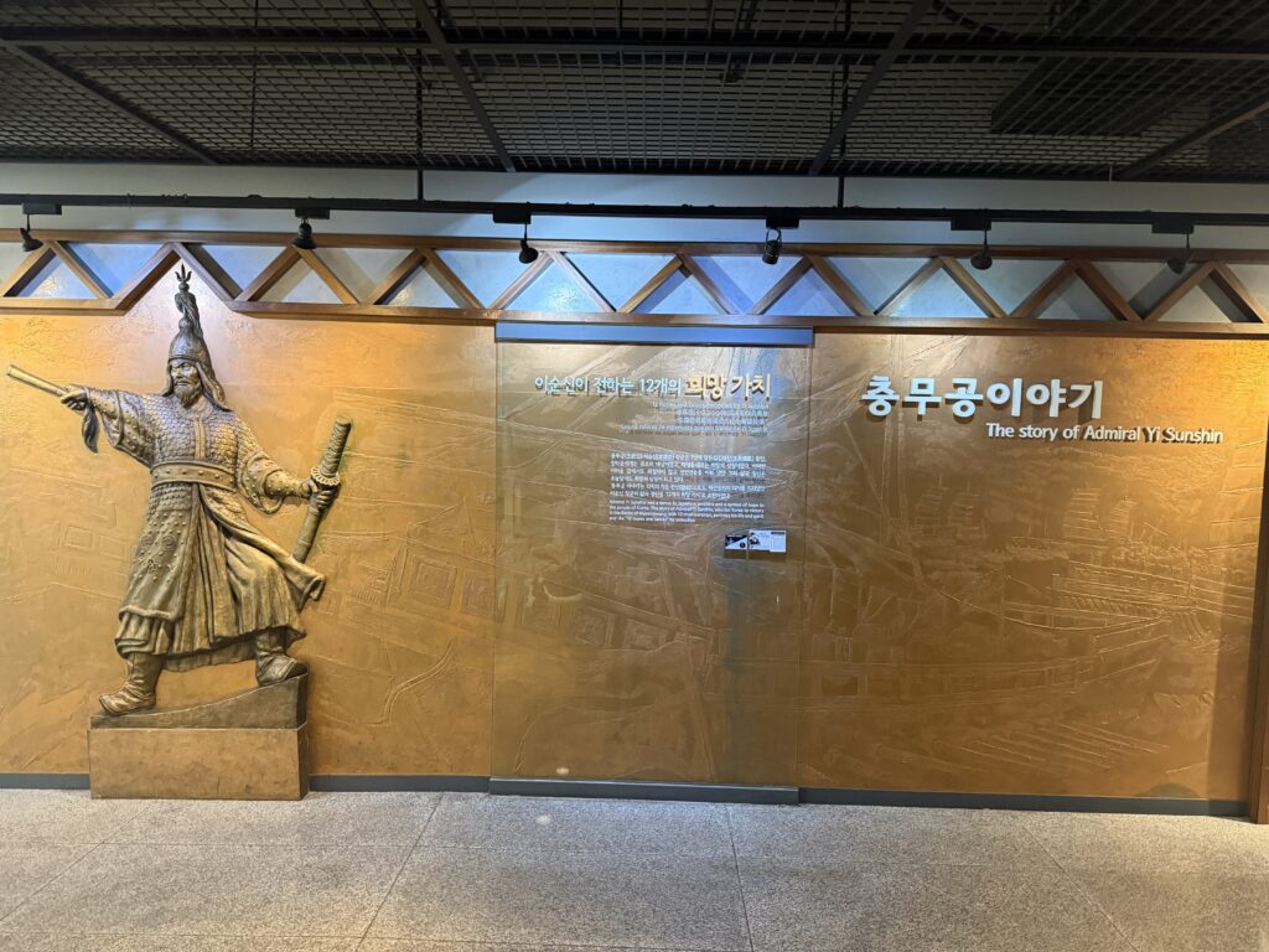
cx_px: 634
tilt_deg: -3.4
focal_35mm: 24
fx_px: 880
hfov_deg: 71.6
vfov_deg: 56.8
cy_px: 476
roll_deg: -1.6
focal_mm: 6.76
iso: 800
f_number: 1.78
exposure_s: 1/60
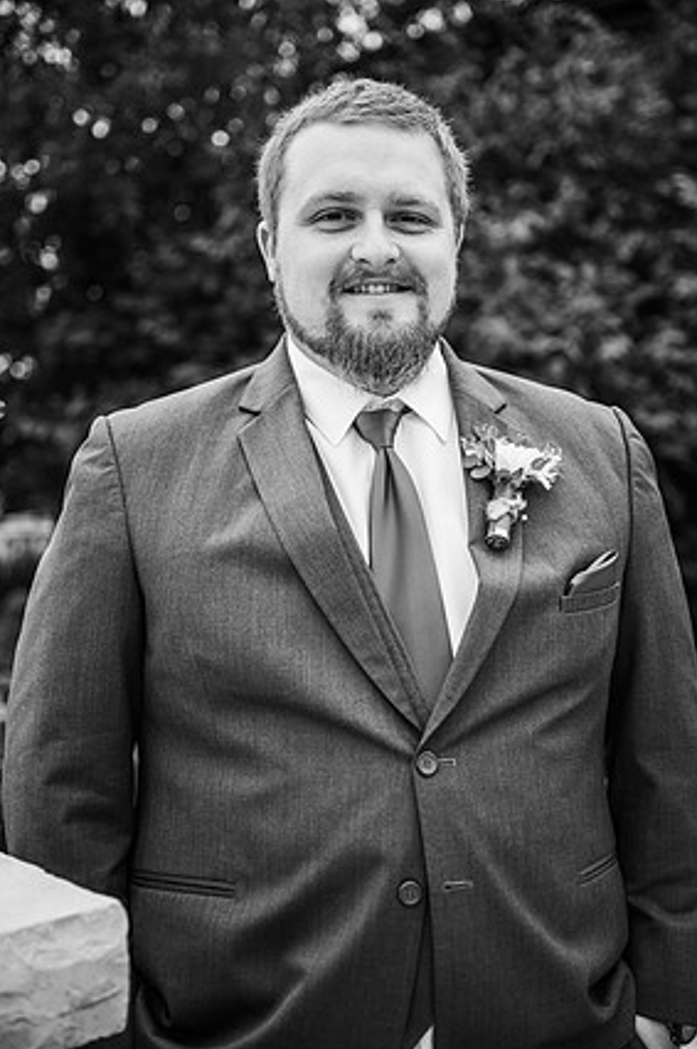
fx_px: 1630
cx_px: 358
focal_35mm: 56
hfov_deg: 24.1
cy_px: 517
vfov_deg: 35.7
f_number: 2.8
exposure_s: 1/1000
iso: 200
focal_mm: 53
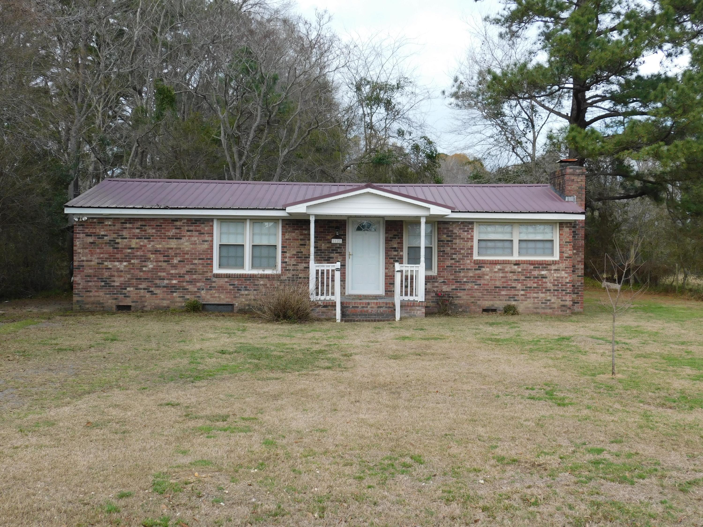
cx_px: 352
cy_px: 264
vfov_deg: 36.0
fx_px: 812
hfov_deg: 46.8
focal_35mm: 40
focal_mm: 7.1
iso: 125
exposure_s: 1/500
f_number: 3.6
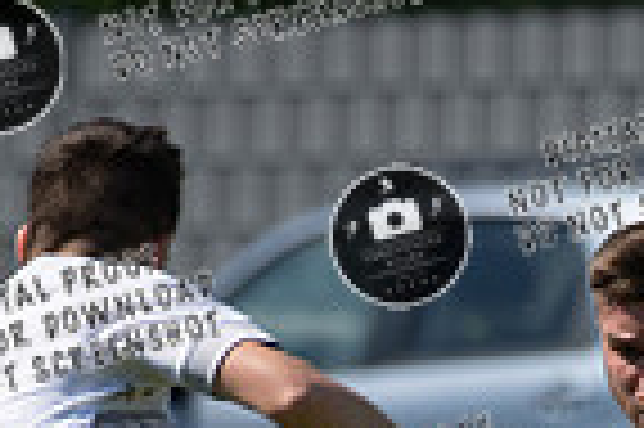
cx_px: 691
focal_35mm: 2098
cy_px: 865
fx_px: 37488
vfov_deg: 0.7
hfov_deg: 1.0
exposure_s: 1/1600
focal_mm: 380
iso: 220
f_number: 5.6
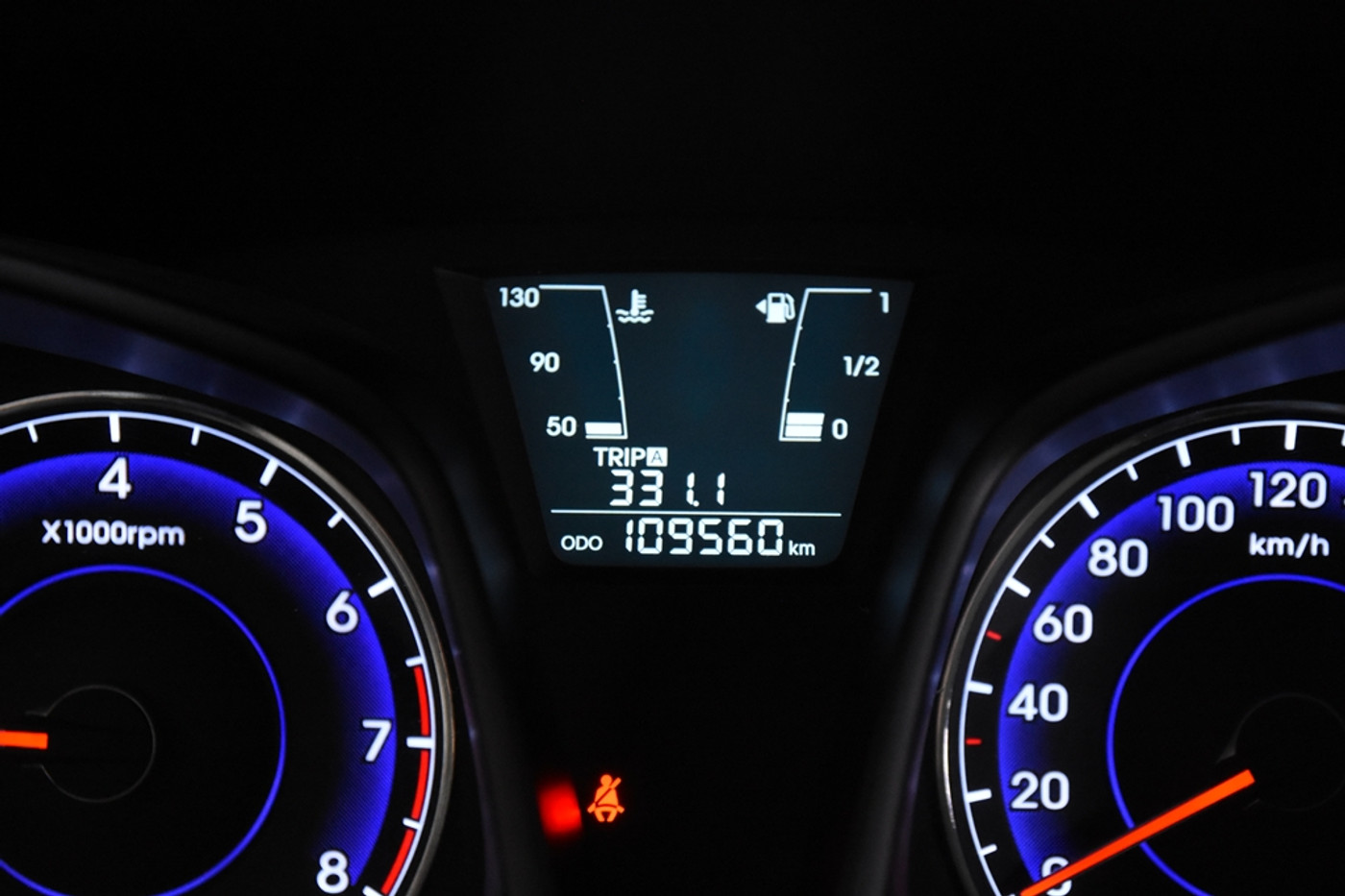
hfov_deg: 19.5
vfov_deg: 13.0
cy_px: 448
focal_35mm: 105
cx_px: 672
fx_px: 3922
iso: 5000
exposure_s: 1/125
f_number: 4
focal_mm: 70
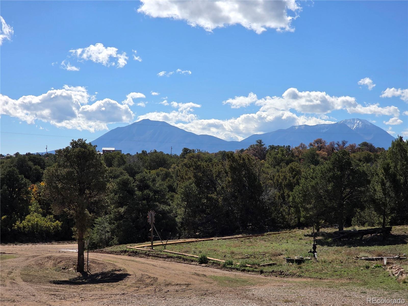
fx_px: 813
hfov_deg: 28.2
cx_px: 204
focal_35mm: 69
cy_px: 153
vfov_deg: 21.3
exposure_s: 1/3455
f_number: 2.4
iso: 50
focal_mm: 7.9
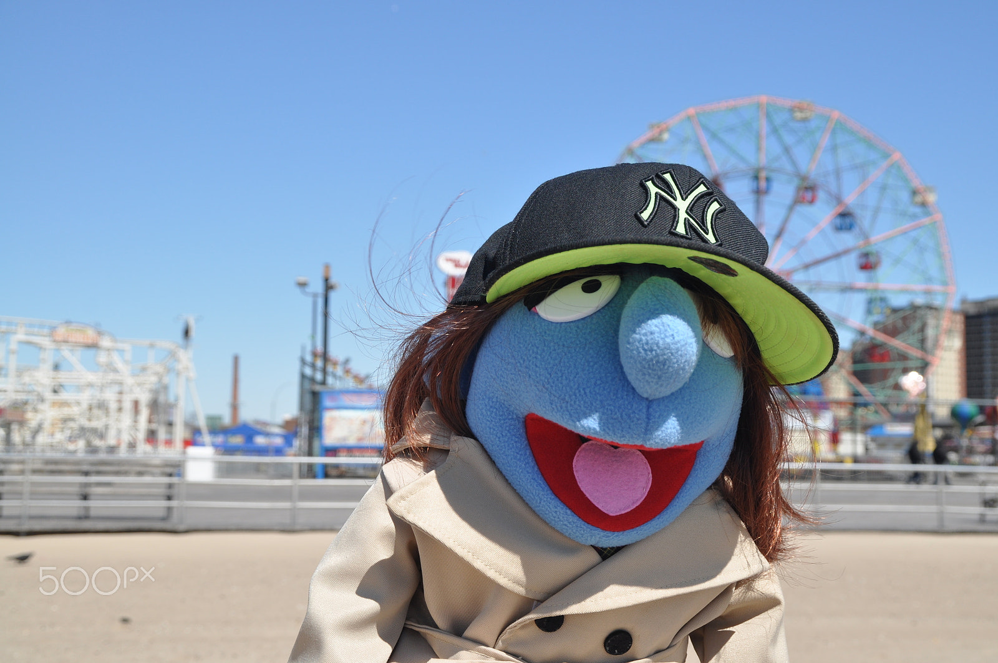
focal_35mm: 42
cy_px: 332
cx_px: 499
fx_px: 1163
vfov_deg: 31.8
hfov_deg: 46.4
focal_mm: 28
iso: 200
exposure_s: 1/320
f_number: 9
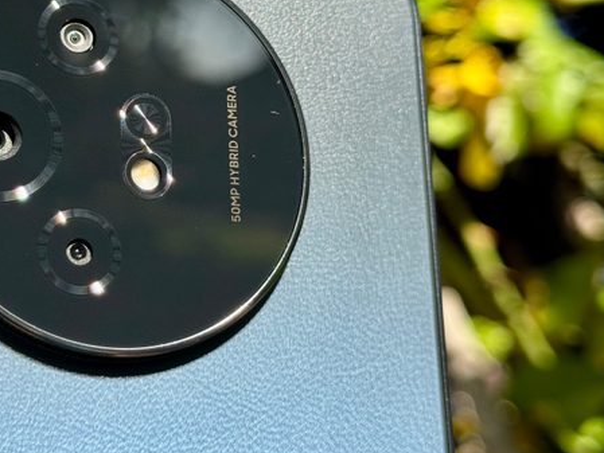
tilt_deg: +33.7
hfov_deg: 25.0
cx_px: 130
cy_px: 140
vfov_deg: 19.1
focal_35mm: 77
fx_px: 1344
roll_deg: +6.0
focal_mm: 6.76
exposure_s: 1/1263
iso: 64
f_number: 1.78
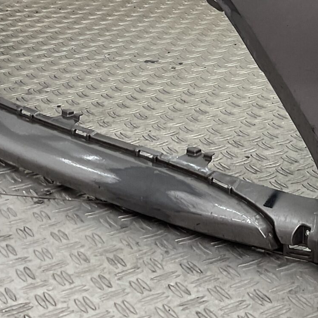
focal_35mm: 88
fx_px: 915
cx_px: 296
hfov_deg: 19.3
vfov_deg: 18.9
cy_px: -34
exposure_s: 1/100
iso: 20
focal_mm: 3
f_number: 1.8
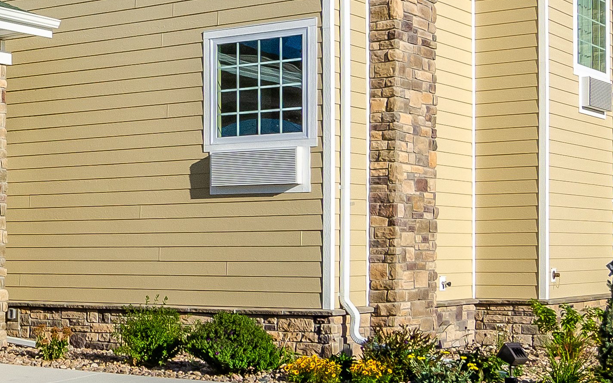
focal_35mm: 69
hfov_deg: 27.2
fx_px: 1149
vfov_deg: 18.4
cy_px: 1
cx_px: -76
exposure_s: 1/1250
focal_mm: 13
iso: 400
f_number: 8
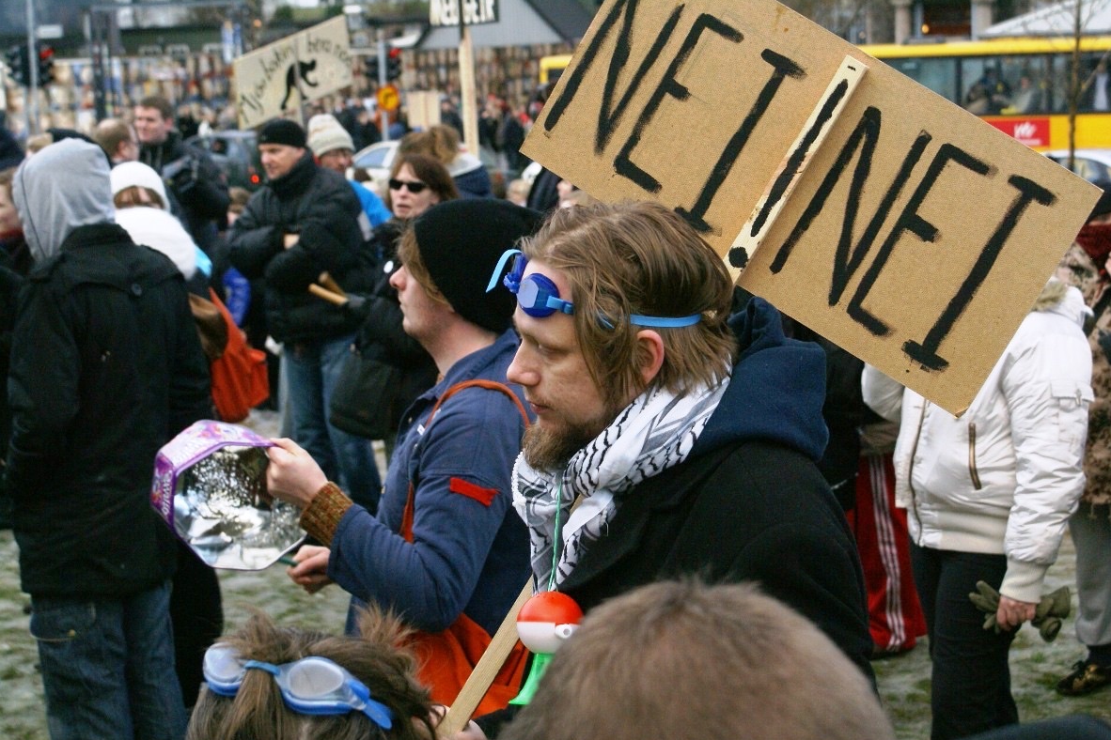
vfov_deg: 19.9
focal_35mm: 69
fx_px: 2114
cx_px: 563
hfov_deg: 29.4
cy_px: 374
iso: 400
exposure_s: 1/200
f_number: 5.6
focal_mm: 45
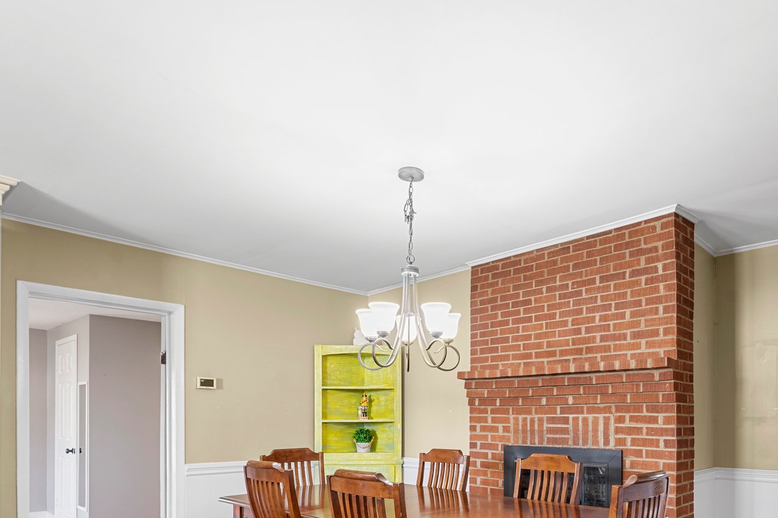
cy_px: 384
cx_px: 498
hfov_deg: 74.4
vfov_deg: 52.8
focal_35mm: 23
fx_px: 497
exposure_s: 1/1.25
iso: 125
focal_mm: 14
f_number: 9
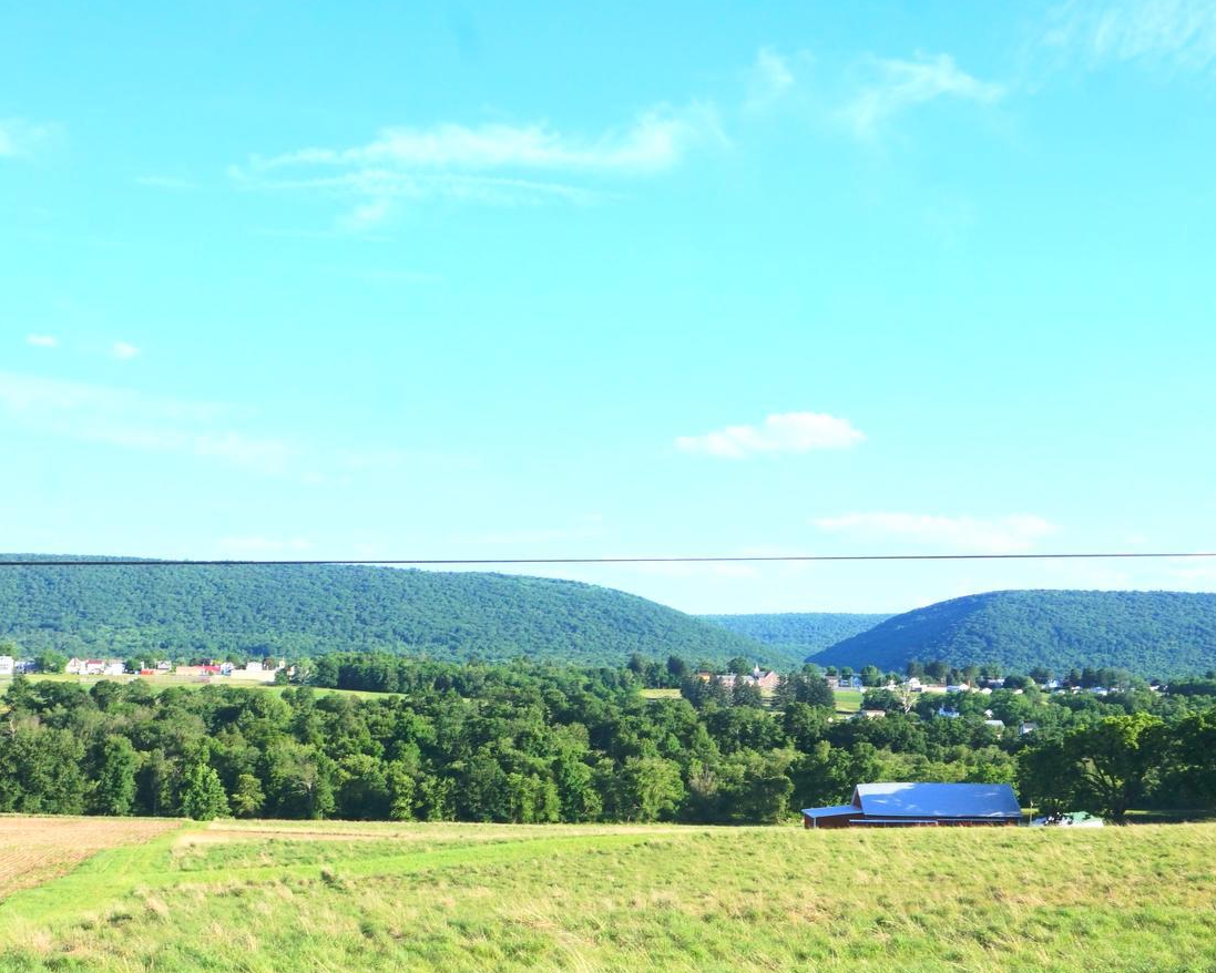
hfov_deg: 43.8
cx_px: 637
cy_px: 748
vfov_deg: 34.8
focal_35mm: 42
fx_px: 1512
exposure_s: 1/80
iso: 100
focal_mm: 16
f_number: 13
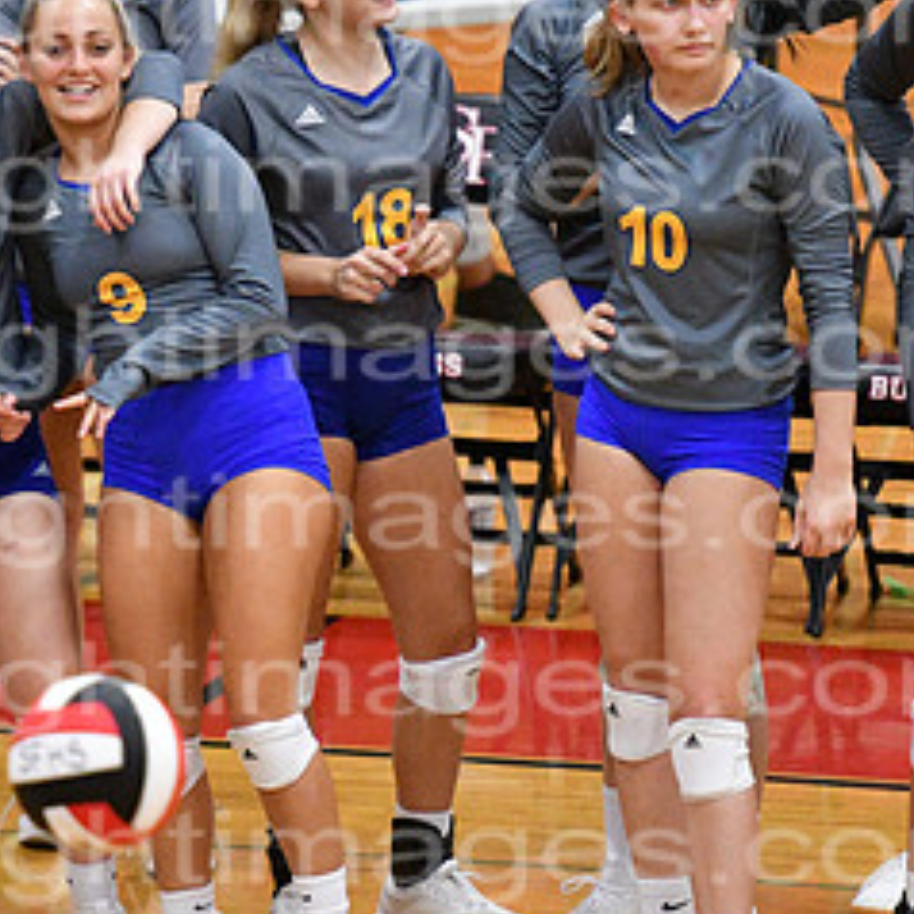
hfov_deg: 3.0
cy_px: 605
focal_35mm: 575
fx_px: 17178
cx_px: 150
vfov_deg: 3.0
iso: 8000
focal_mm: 185
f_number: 3.2
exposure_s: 1/1000
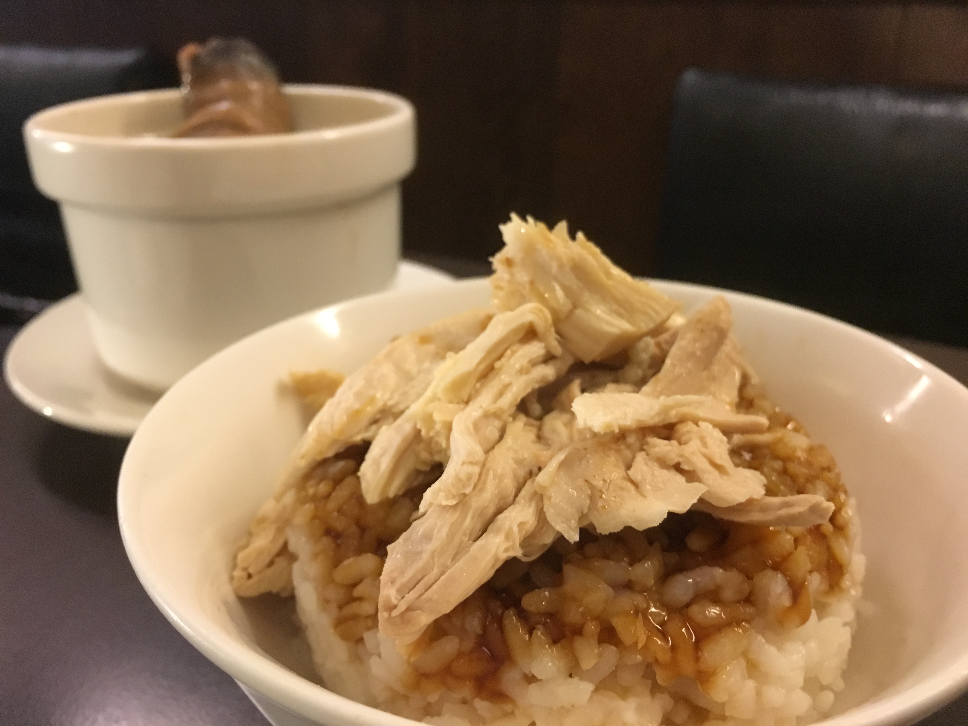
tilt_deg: -23.7
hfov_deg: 61.7
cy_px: 363
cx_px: 484
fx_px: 811
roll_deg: -0.2
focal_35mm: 29
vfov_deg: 48.2
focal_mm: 4.15
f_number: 2.2
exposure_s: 1/30
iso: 200
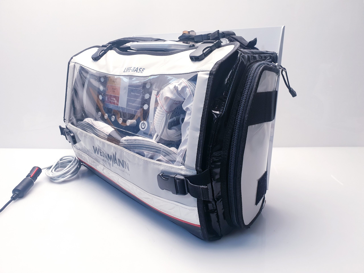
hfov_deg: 67.3
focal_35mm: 26
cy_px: 136
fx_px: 273
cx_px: 182
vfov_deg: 53.1
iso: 100
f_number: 2.4
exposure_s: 1/50
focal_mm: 4.3
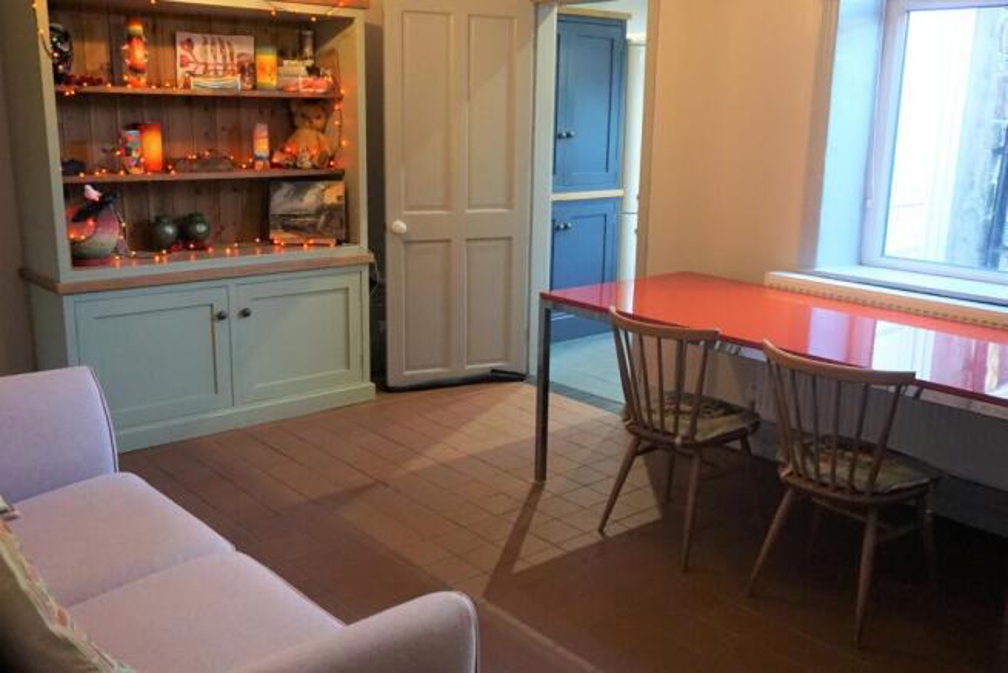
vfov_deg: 43.6
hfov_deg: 61.9
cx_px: 504
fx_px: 840
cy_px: 336
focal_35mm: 30
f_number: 4
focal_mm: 20
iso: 3200
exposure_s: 1/160
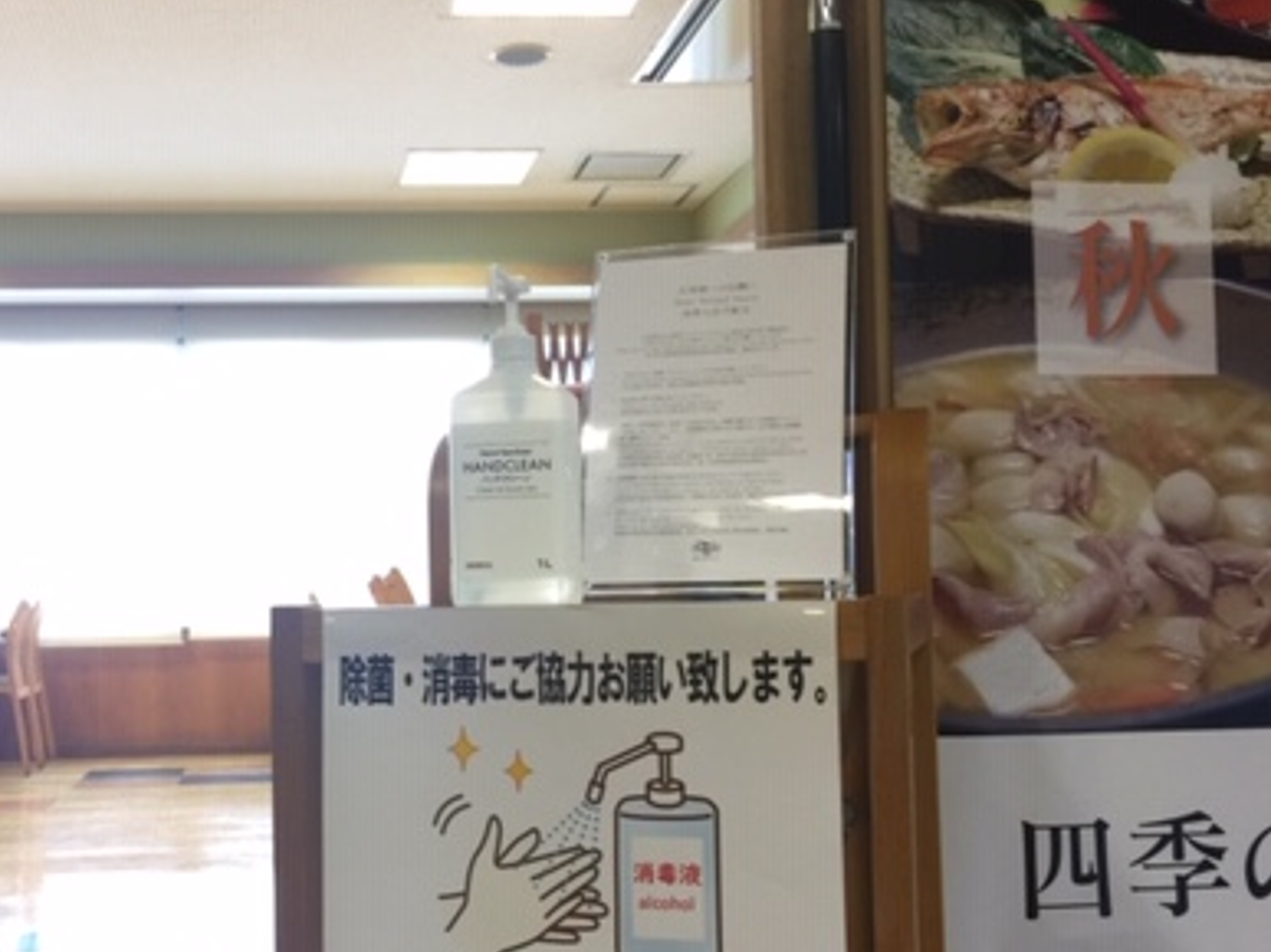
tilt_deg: +2.8
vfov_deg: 30.2
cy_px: 558
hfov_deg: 39.0
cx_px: 388
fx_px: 1762
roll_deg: +0.4
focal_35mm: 48
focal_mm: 4.15
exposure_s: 1/30
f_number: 2.2
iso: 50
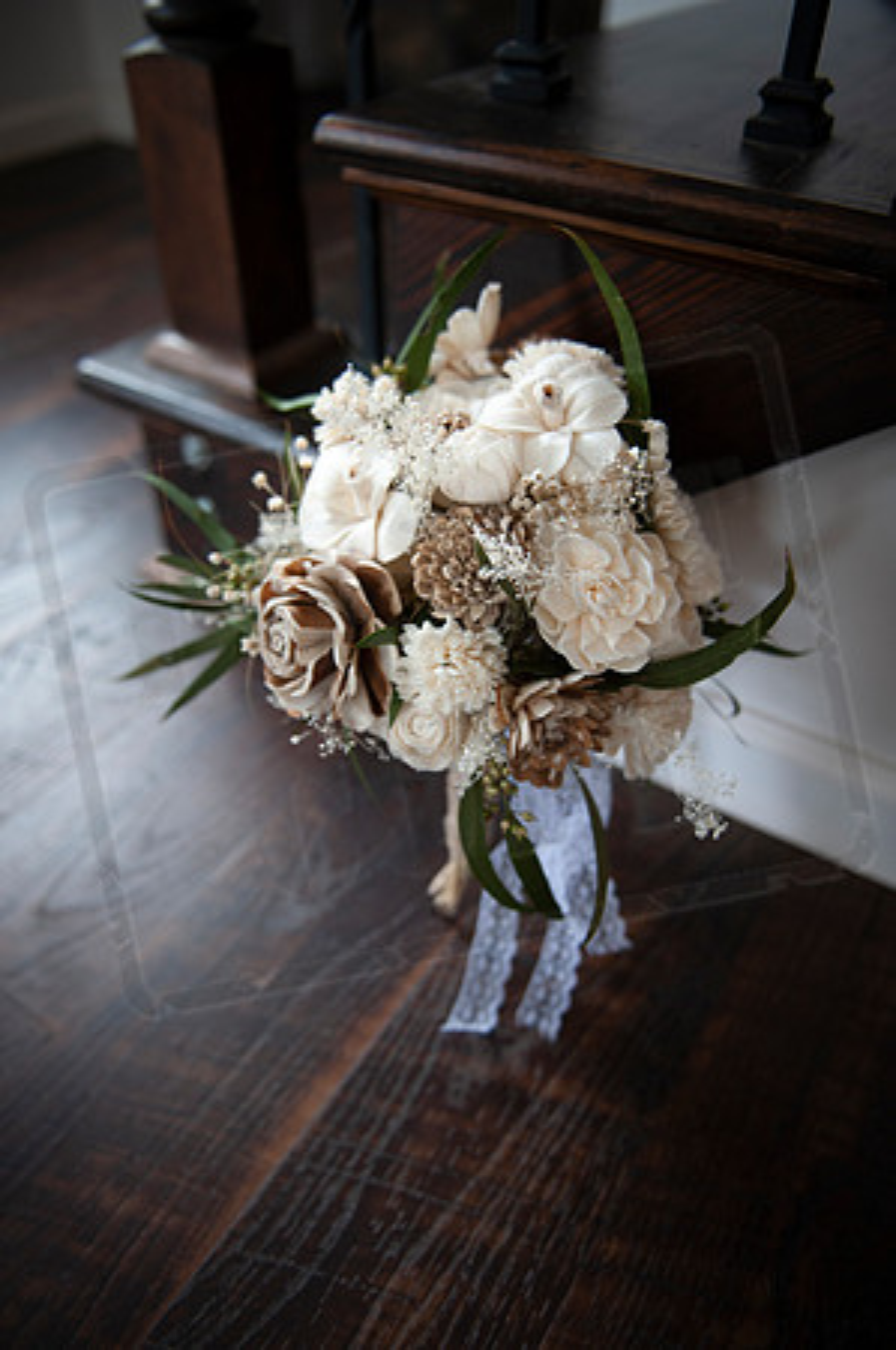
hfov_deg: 46.3
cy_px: 675
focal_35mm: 28
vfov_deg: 65.5
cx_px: 448
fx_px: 1048
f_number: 2.8
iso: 400
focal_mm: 28
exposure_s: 1/320
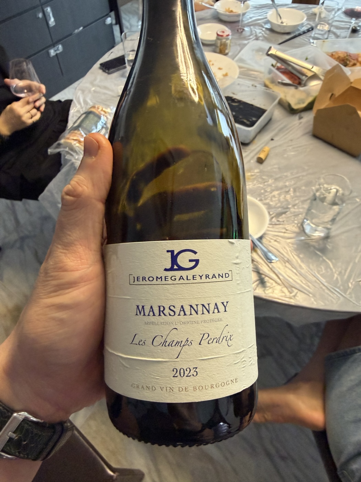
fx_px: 334
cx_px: 180
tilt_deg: -50.8
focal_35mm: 24
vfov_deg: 71.6
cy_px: 241
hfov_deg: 56.8
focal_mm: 2.22
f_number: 2.2
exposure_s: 1/50
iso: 400
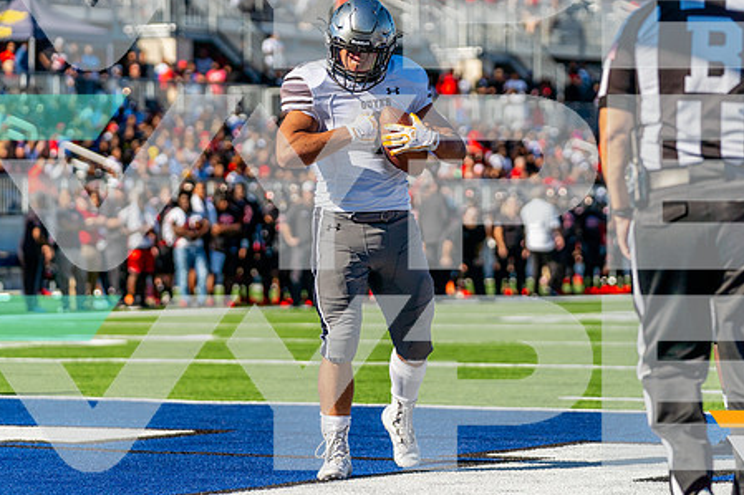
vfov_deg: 9.1
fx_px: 3099
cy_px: 183
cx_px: 376
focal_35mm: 150
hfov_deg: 13.7
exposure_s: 1/3200
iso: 400
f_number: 3.2
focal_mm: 116
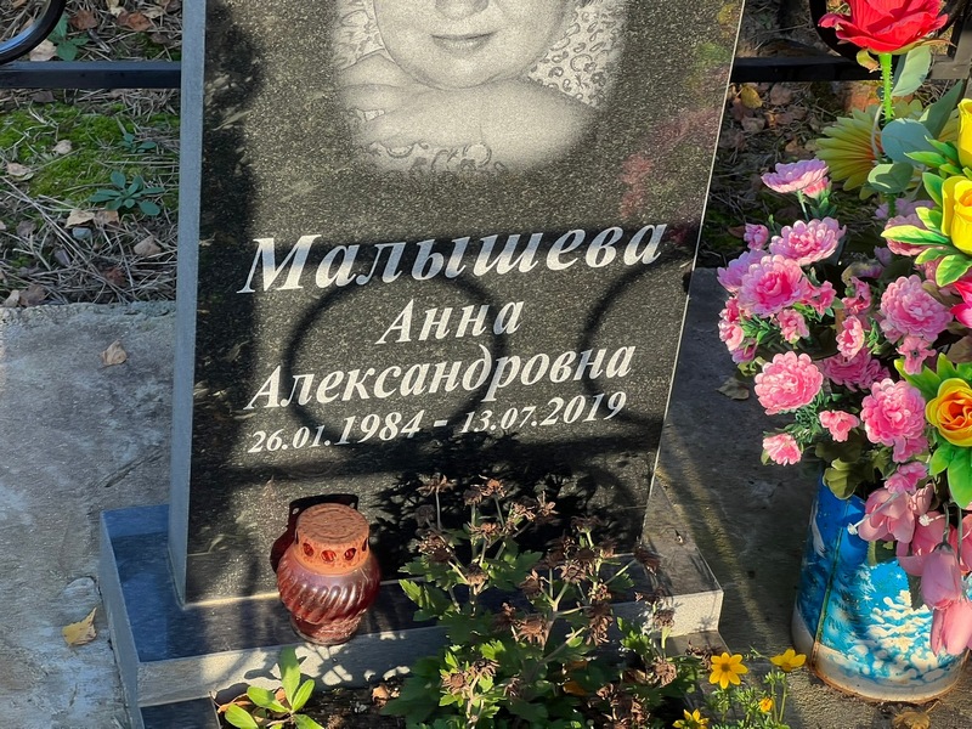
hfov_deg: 25.3
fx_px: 2162
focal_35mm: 77
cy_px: 364
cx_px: 486
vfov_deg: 19.1
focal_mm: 9
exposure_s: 1/117
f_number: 2.8
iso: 32
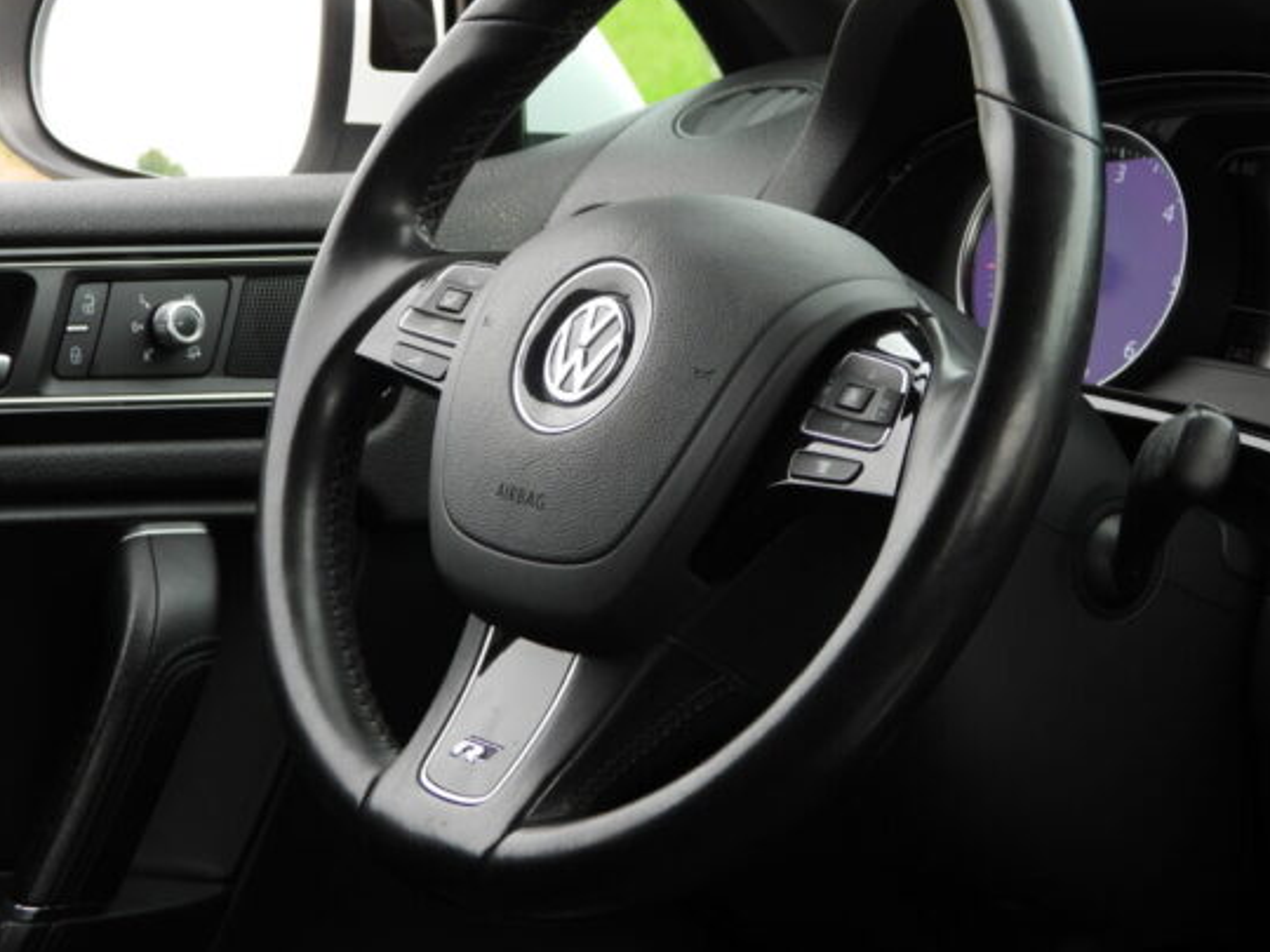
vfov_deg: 12.3
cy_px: 353
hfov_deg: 16.4
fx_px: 4403
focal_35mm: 120
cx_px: 682
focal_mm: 16.3
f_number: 3.5
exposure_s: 1/160
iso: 100
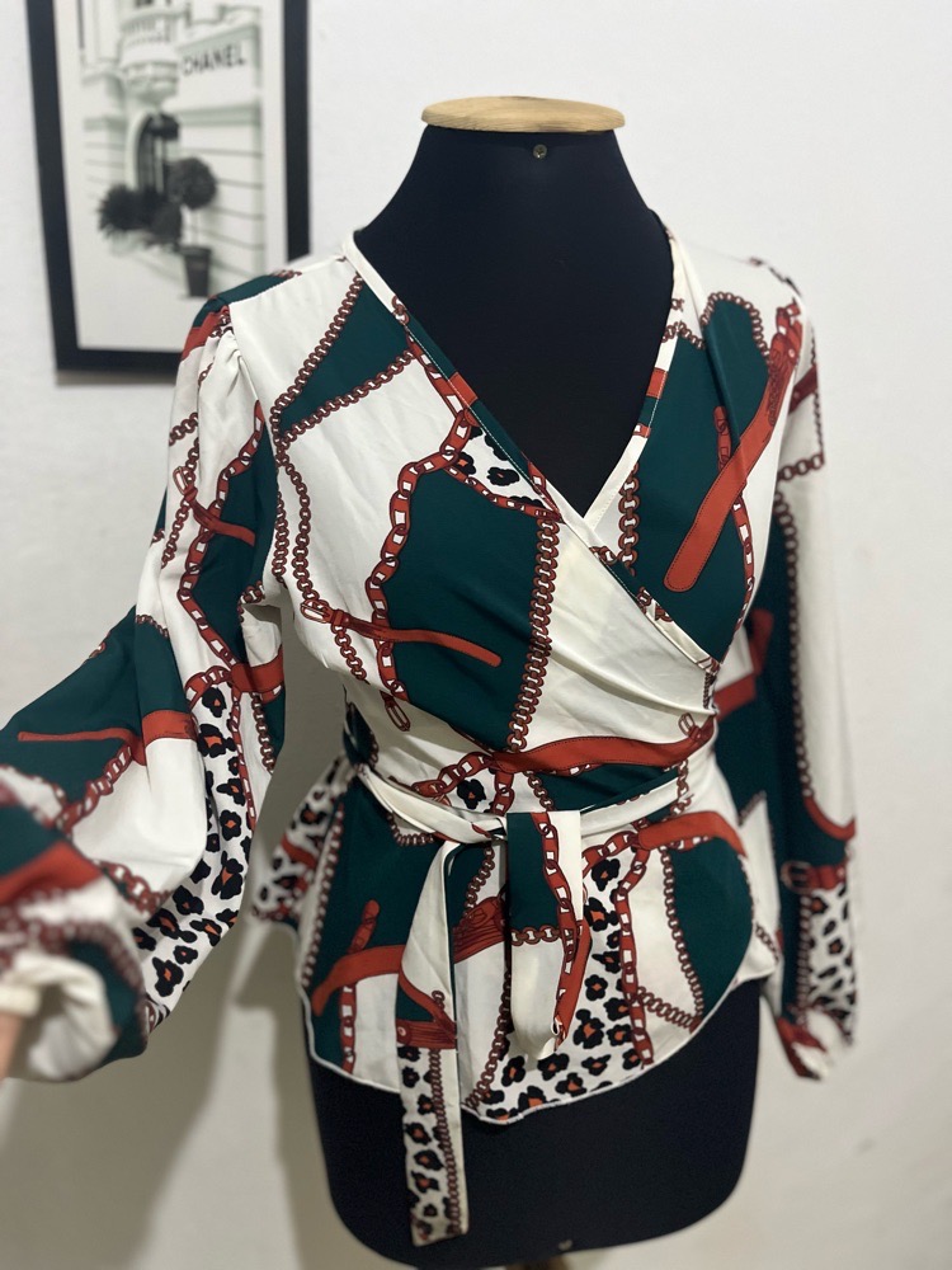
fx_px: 953
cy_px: 635
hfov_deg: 53.1
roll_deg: +2.5
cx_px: 476
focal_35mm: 26
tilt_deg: -15.9
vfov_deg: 67.3
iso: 500
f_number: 1.6
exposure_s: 1/33
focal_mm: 5.1
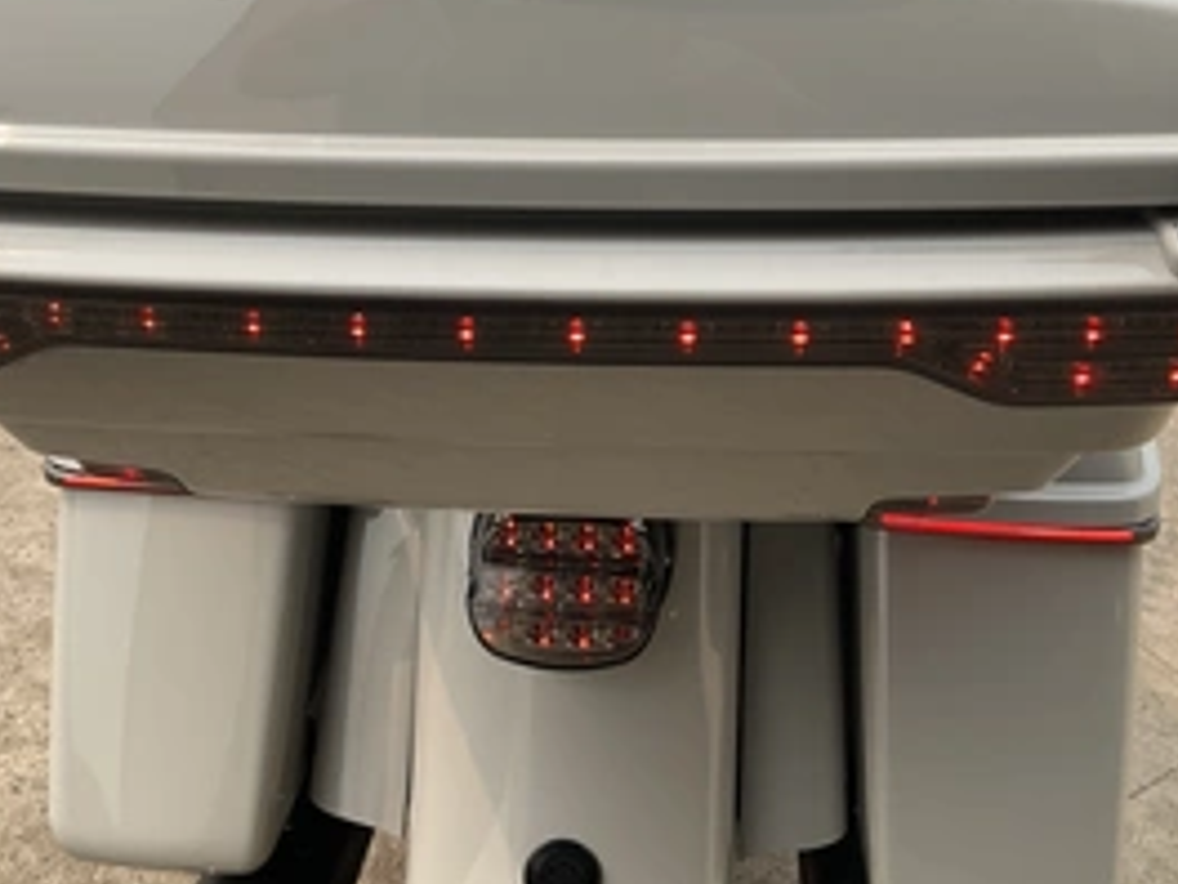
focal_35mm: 44
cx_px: 544
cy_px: 317
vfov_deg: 32.7
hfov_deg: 42.9
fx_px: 1497
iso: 25
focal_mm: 3
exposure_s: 1/944
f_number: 1.8
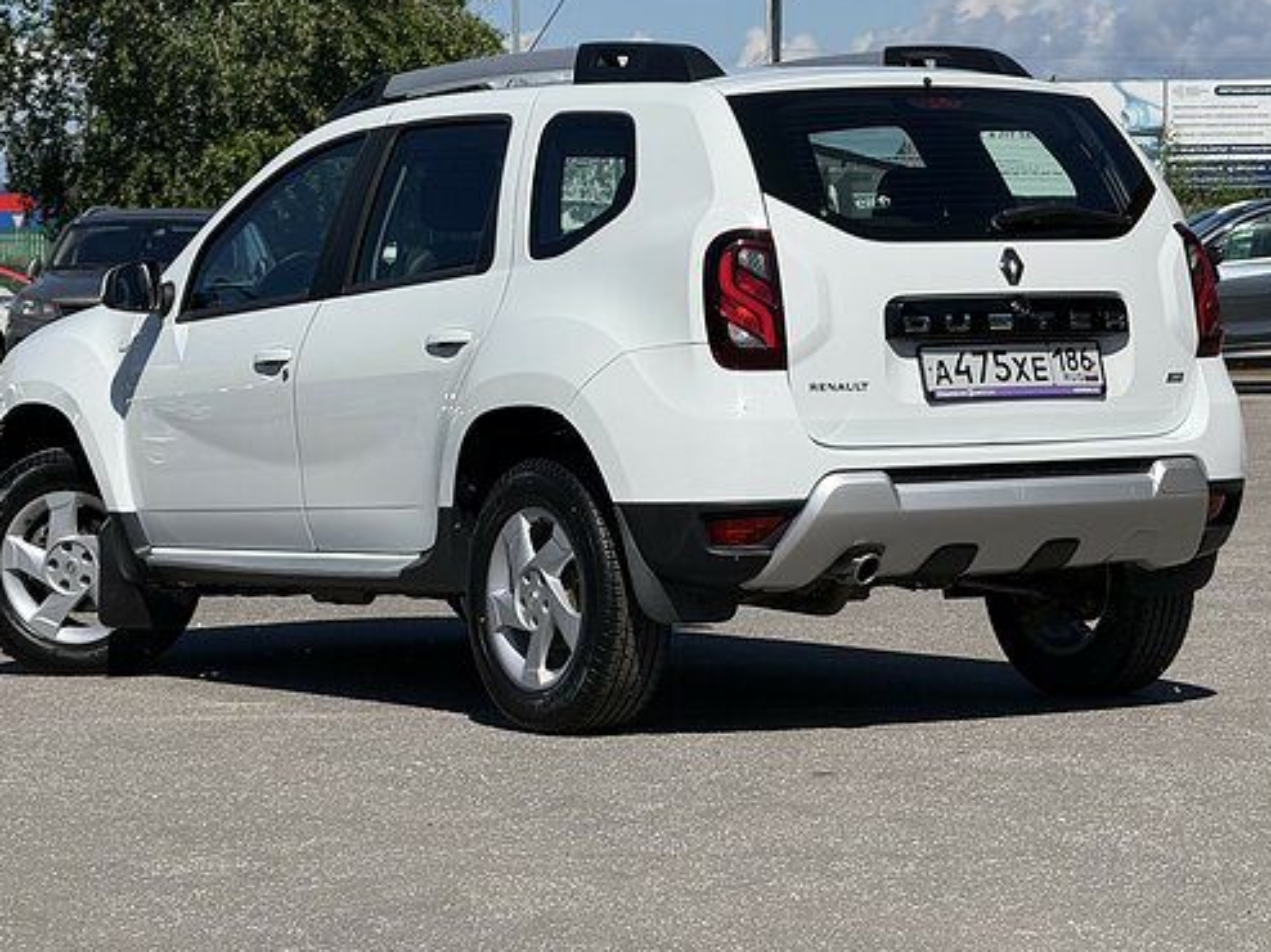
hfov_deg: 14.8
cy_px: 430
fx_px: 4881
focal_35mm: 133
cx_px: 607
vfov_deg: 11.1
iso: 50
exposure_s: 1/2933
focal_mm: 15.66
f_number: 2.8
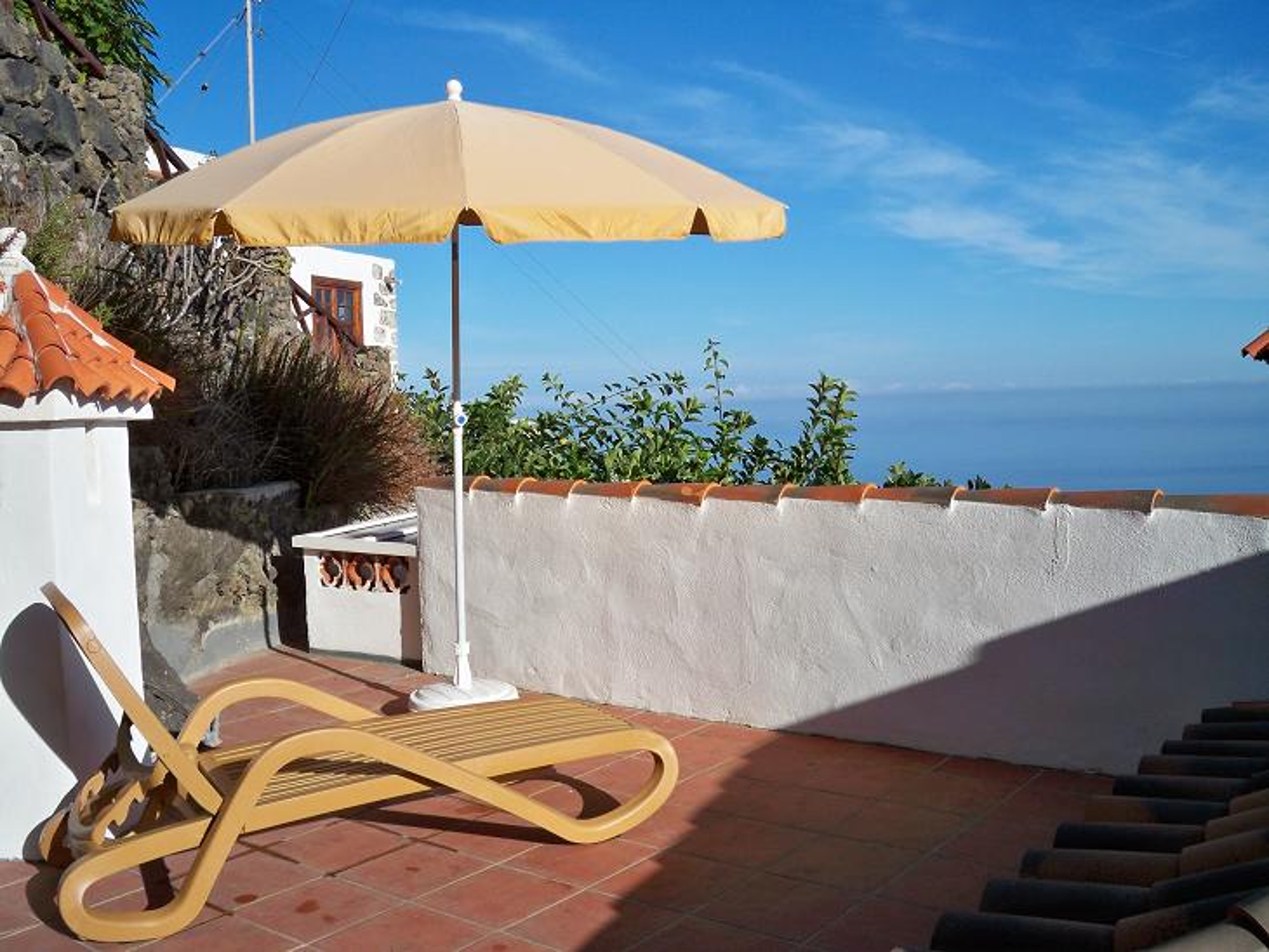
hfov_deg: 52.6
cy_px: 476
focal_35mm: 35
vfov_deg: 40.7
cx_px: 634
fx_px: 1283
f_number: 4.7
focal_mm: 6.3
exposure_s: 1/640
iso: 64
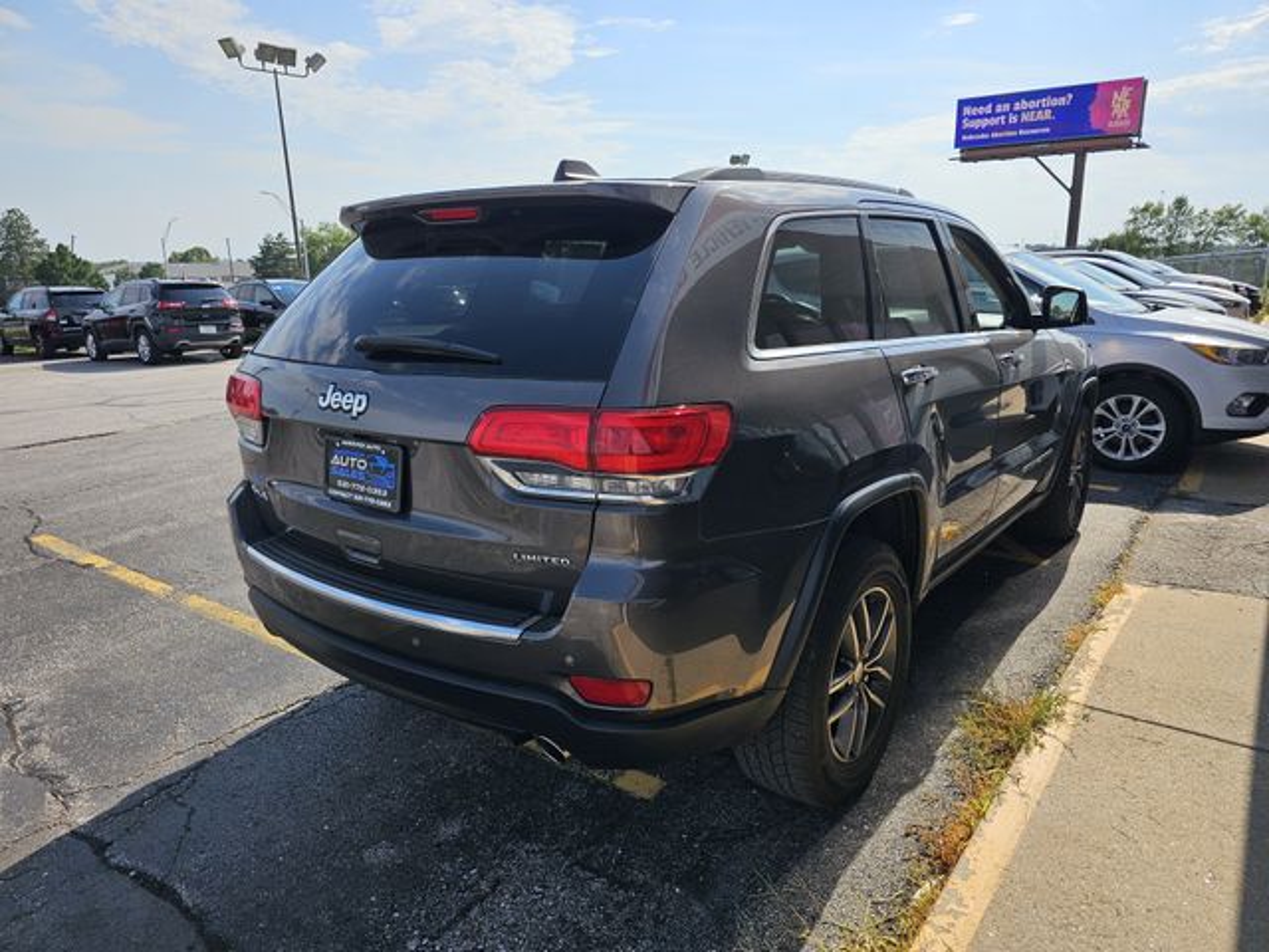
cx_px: 634
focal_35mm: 23
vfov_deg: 58.9
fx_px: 843
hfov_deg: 73.9
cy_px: 476
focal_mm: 6.3
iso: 10
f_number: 1.7
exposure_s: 1/834
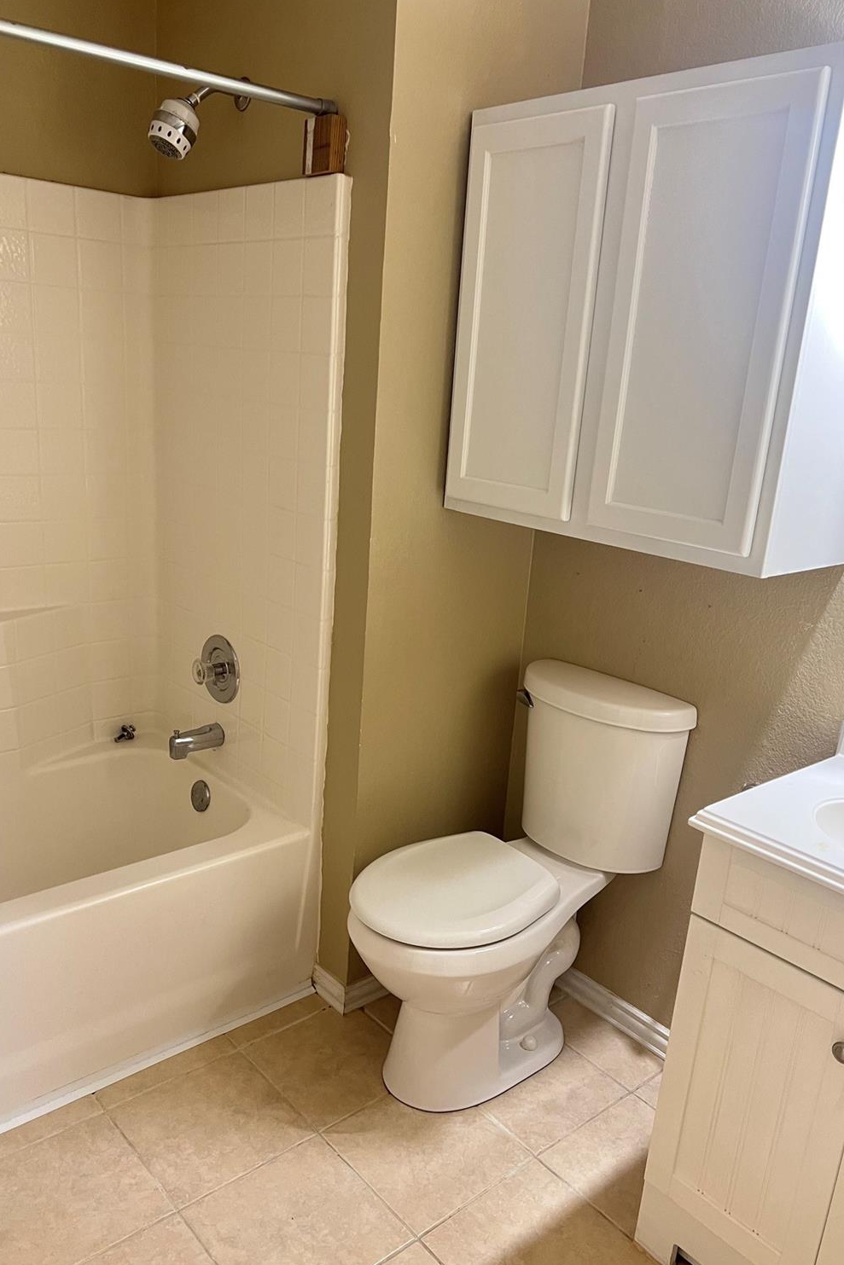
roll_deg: -3.5
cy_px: 647
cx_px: 434
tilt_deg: -16.5
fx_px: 984
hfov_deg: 46.4
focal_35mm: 28
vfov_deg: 65.5
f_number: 1.5
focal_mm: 5.7
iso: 160
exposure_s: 1/60
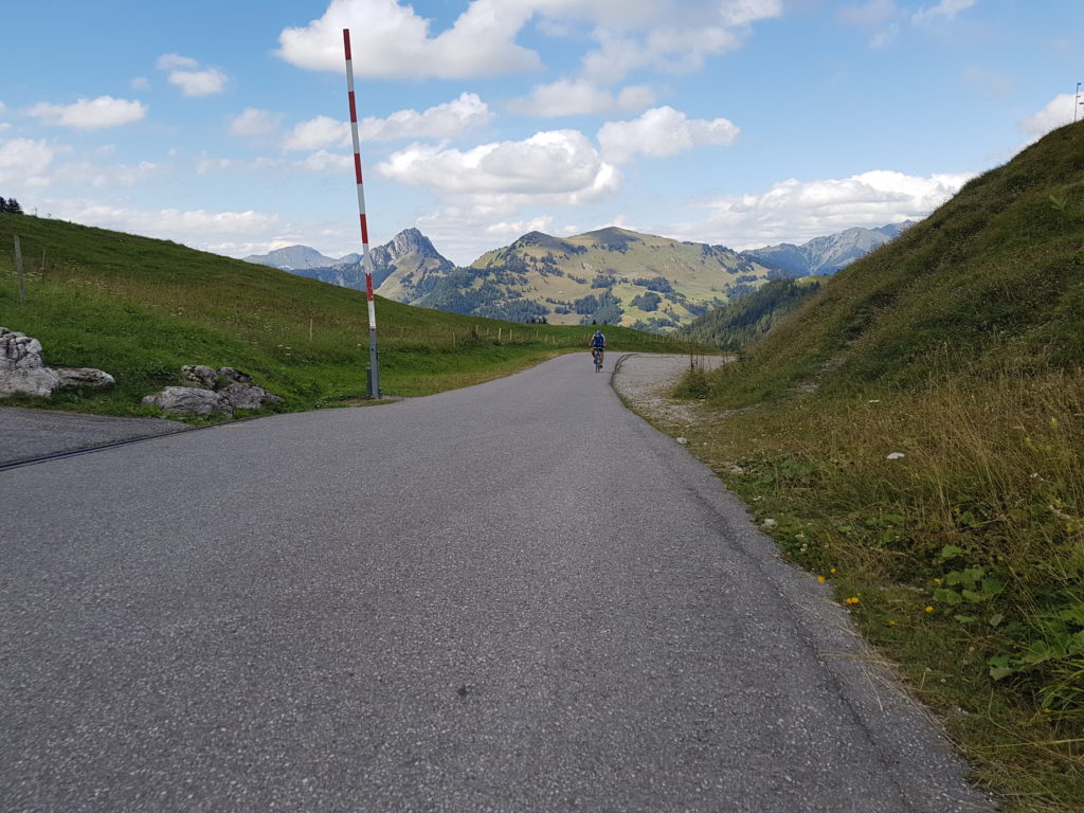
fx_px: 814
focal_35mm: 26
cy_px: 406
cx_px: 542
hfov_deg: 67.3
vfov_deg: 53.1
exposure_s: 1/1552
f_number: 1.7
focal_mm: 4.2
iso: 40
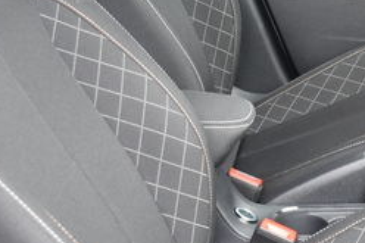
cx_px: 481
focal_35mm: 121
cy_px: 179
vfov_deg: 11.3
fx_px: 1226
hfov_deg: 16.0
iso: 400
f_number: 4
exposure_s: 1/60
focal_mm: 20
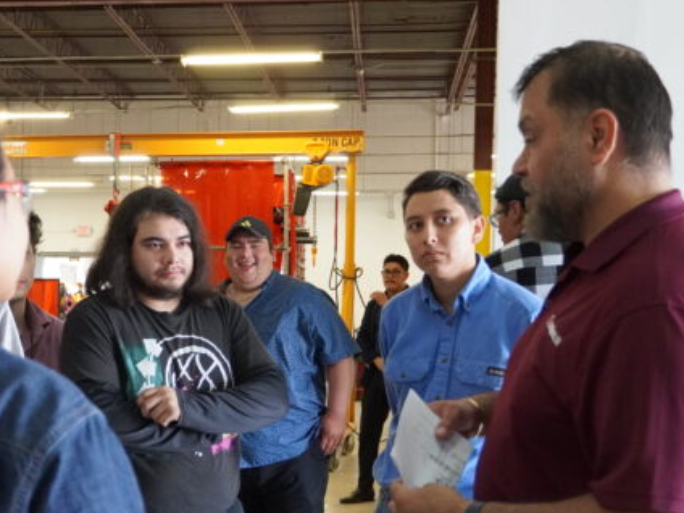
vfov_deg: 21.5
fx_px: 1344
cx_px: 139
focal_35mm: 68
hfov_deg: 28.0
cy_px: 365
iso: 4000
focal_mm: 26
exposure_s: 1/160
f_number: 4
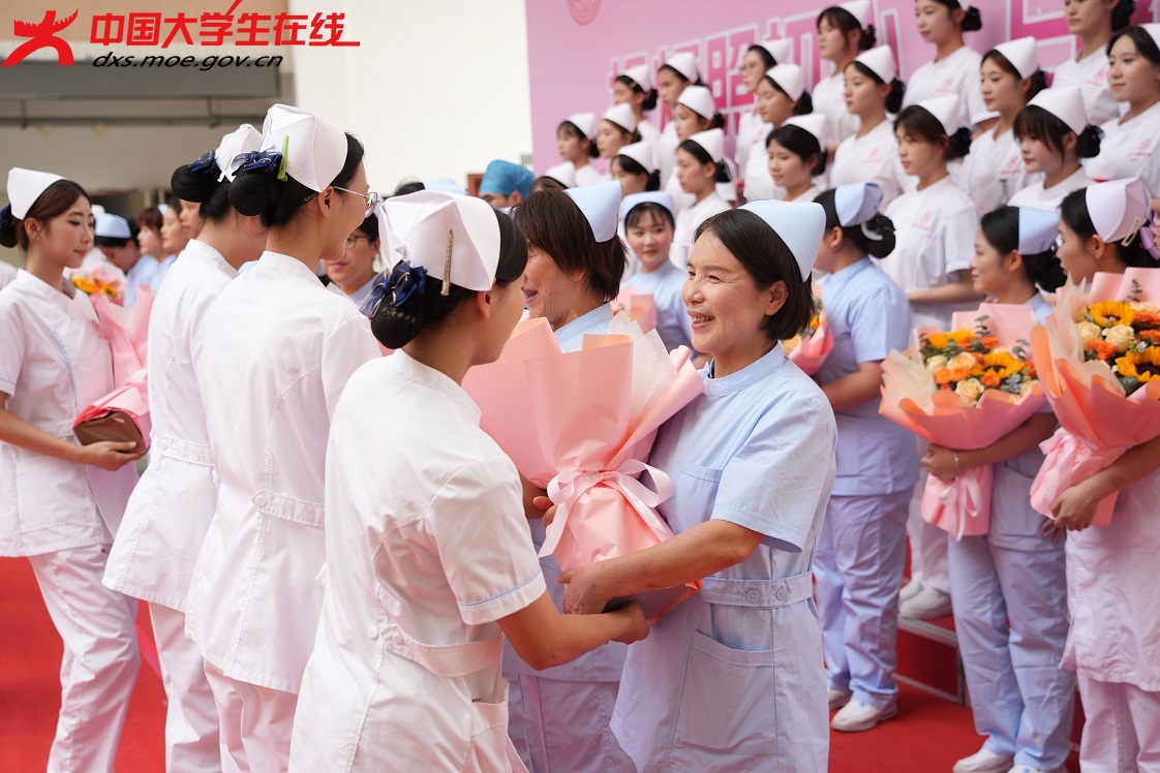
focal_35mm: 46
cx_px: 580
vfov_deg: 29.2
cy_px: 386
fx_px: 1482
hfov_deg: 42.7
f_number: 4
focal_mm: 46
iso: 200
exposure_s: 1/250
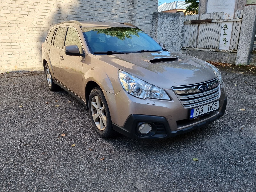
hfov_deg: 67.3
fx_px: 192
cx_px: 128
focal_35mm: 26
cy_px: 96
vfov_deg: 53.1
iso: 50
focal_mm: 5.4
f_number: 1.8
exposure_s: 1/1104
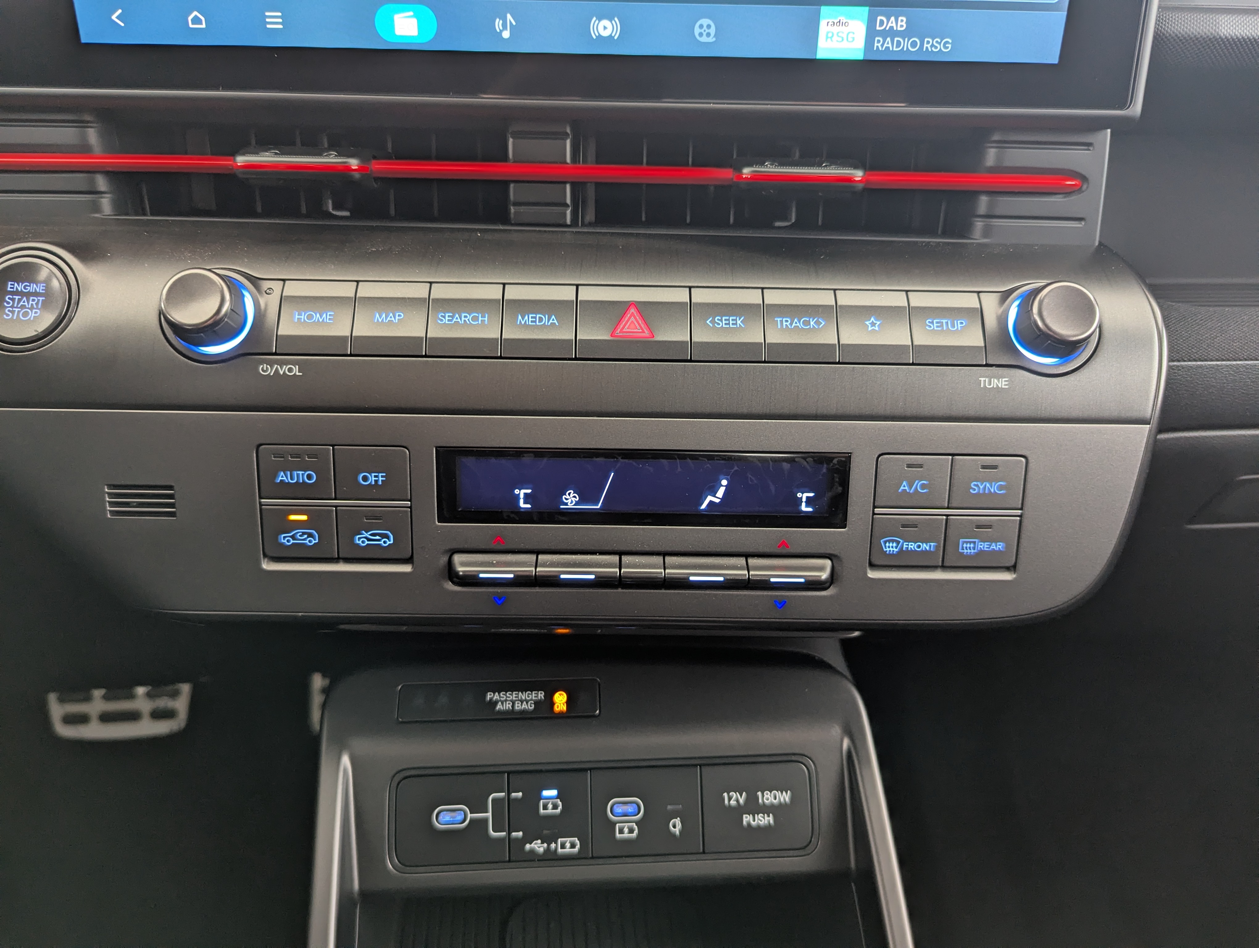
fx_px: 874
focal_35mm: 24
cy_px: 474
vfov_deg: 56.9
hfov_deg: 71.5
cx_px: 630
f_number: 1.85
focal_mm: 6.81
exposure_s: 1/50
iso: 202
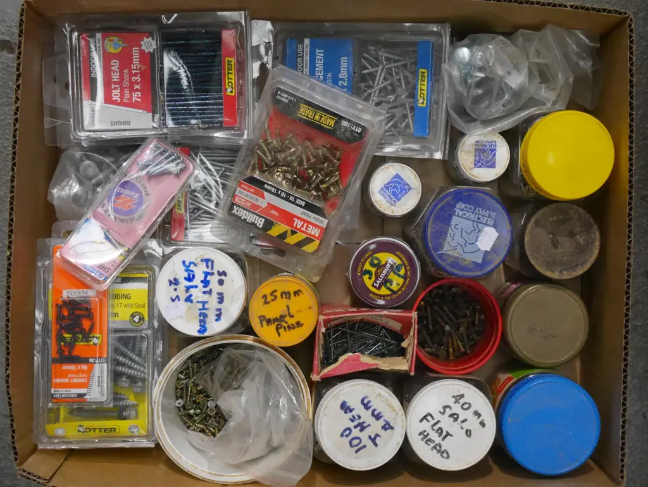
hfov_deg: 30.3
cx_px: 324
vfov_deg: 22.9
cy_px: 244
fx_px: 1199
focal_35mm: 64
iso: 3200
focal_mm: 32
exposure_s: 1/50
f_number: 5.6
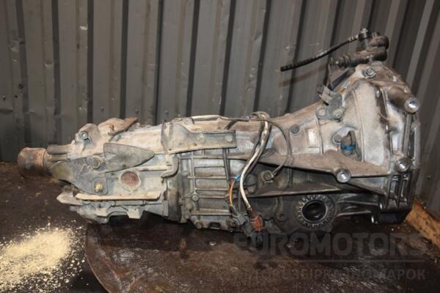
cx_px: 220
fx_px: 385
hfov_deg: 59.5
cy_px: 146
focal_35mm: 32
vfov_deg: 41.7
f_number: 5
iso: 800
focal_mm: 21
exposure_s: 1/60
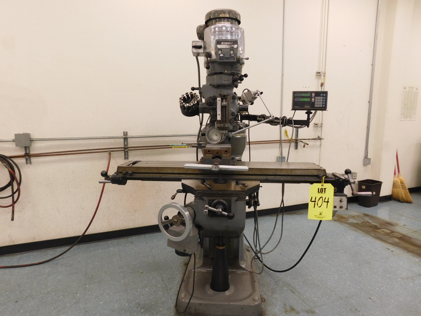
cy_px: 158
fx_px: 280
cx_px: 210
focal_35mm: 23
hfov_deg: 73.9
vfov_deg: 58.9
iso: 160
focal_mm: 4
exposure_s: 1/30
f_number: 3
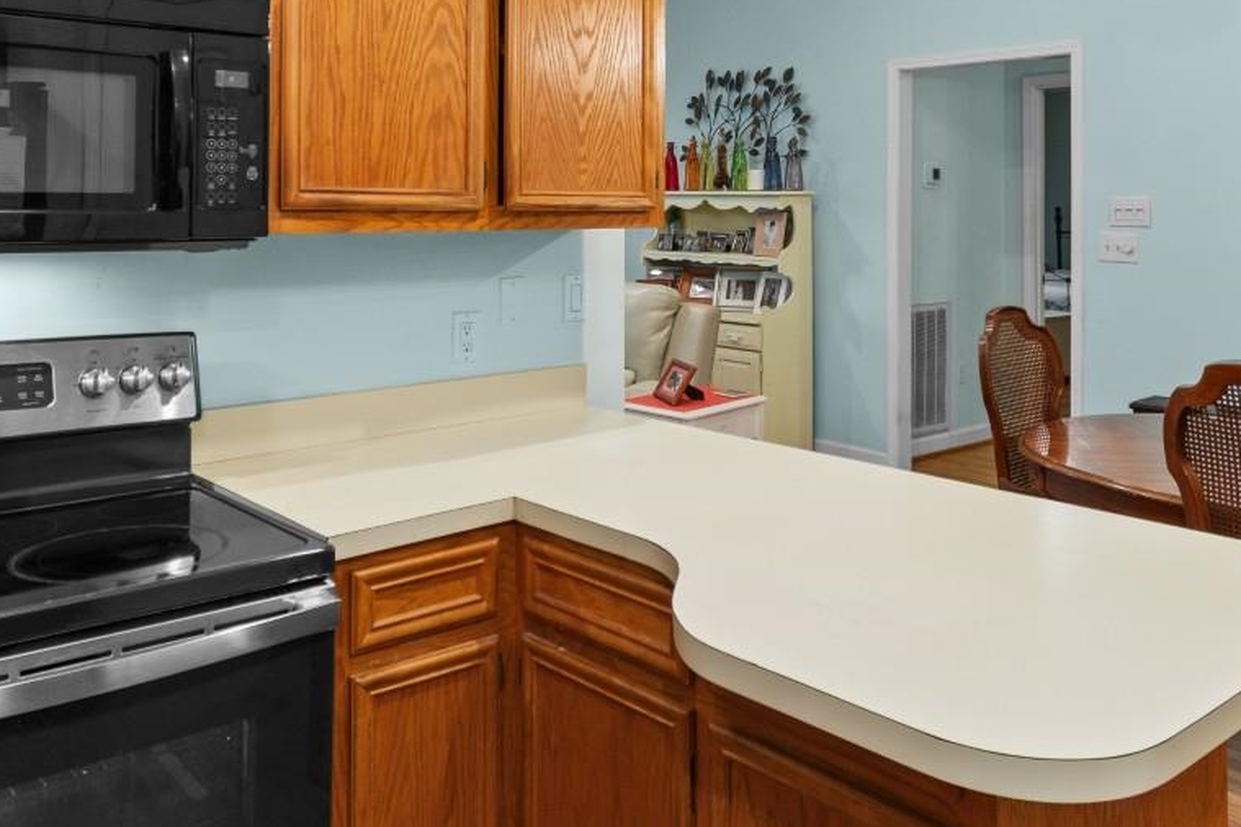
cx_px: 623
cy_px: 181
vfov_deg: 39.7
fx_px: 1103
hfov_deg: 58.7
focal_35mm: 32
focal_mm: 10
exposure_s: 1/3
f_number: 4.5
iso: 100
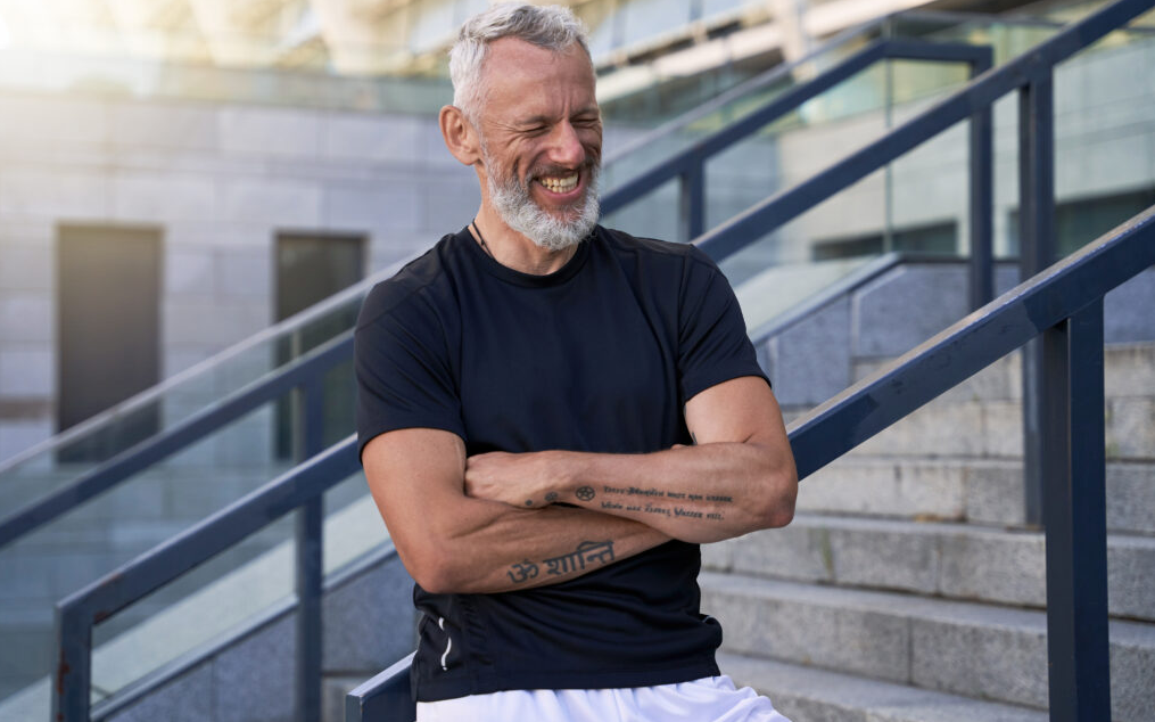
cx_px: 579
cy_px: 357
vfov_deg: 18.1
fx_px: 2266
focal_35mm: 72
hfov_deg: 28.6
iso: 320
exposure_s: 1/800
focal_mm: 70
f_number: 3.2
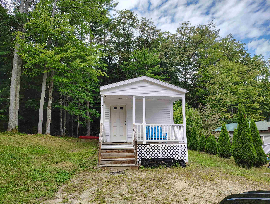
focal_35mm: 24
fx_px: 187
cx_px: 135
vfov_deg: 56.9
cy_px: 102
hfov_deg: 71.5
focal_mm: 5.56
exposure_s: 1/225
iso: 100
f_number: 1.8
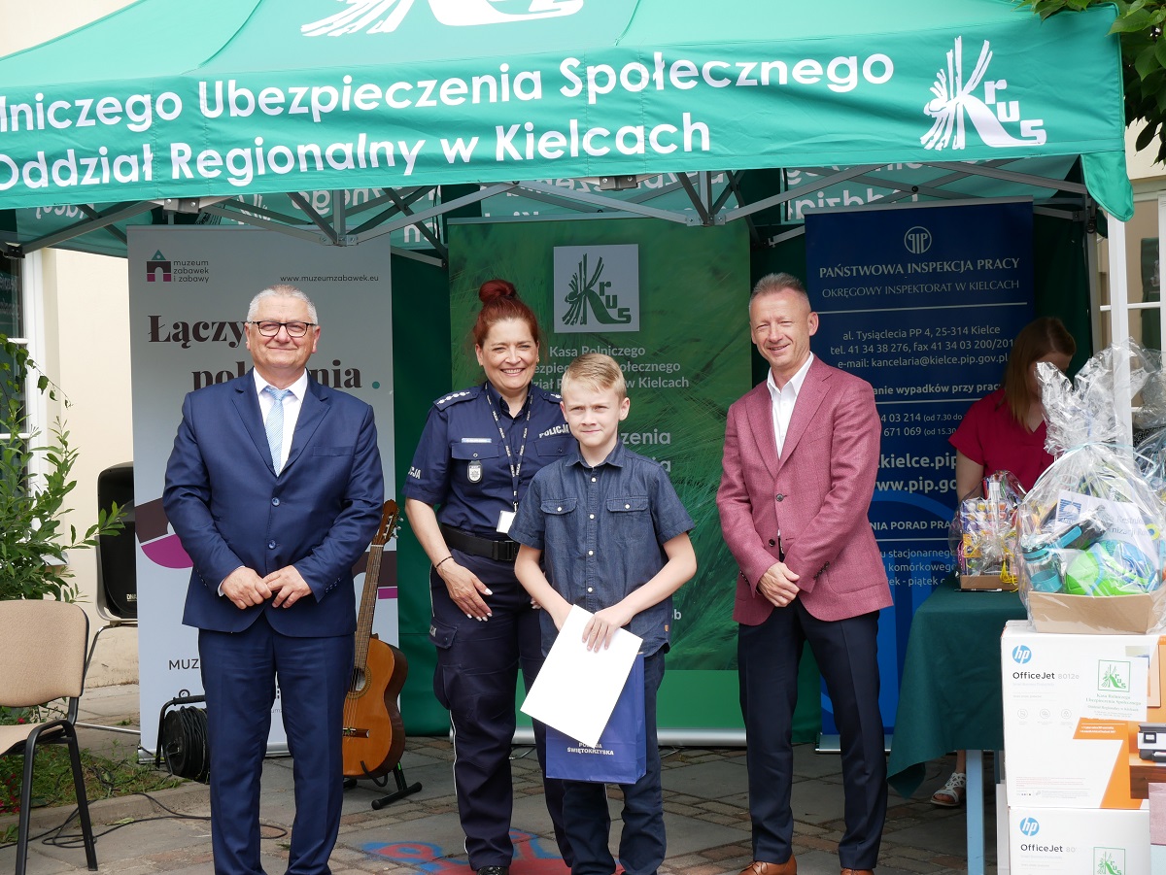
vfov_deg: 26.1
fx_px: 1887
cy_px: 438
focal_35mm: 56
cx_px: 583
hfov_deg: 34.3
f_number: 8
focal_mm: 28
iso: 200
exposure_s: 1/160
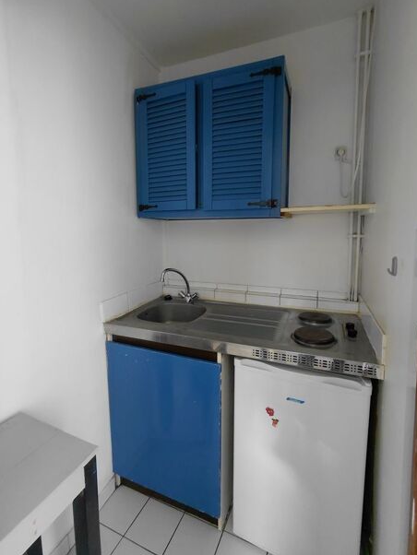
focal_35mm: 17
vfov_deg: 90.9
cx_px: 207
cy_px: 261
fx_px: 273
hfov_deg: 74.8
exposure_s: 1/40
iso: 250
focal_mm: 1.64
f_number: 2.2
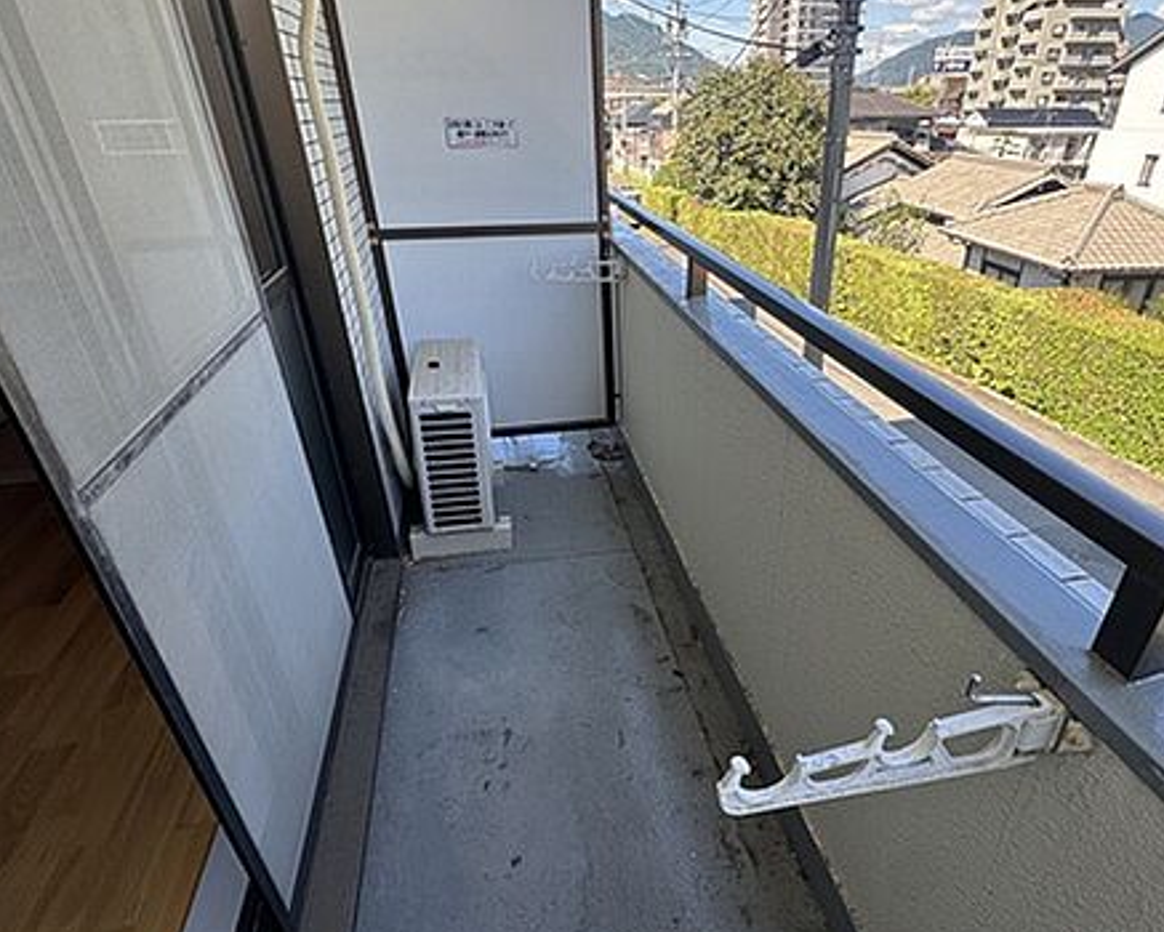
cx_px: 655
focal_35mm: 20
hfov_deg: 80.0
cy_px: 501
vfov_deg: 68.0
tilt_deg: -29.4
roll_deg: +0.2
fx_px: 689
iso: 40
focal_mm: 2.22
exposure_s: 1/181
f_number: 2.2
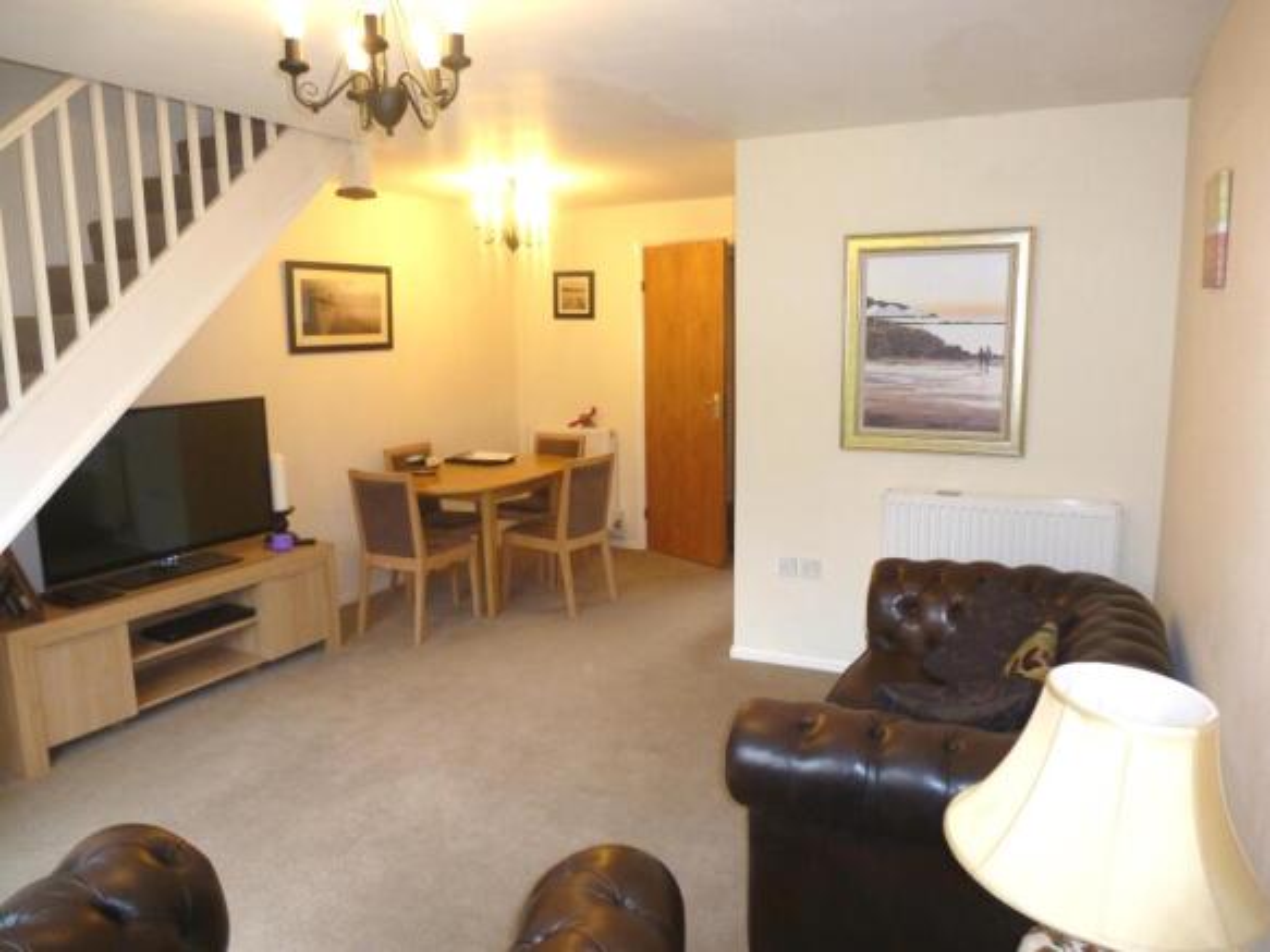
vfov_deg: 56.8
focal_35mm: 24
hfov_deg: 71.6
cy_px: 476
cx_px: 635
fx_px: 880
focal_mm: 4.3
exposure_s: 1/60
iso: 400
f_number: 3.3
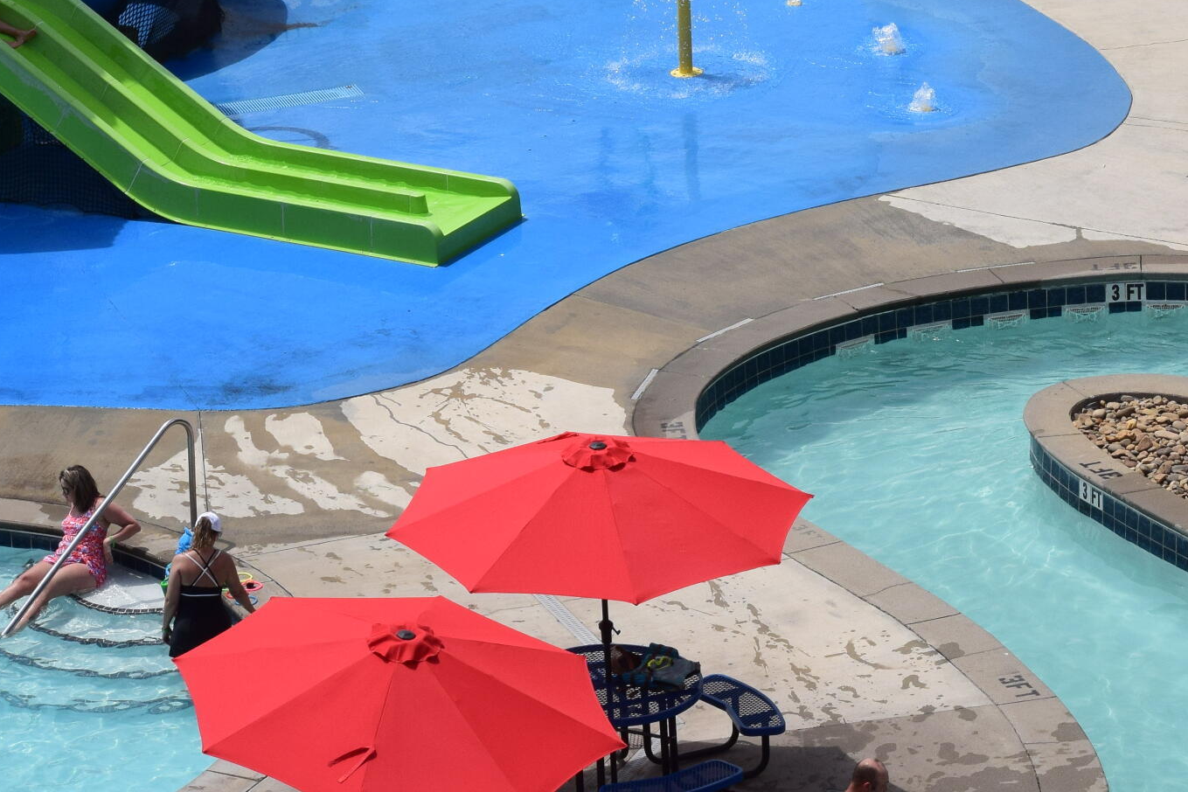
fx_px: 6009
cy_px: 142
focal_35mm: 182
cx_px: 1228
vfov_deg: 7.5
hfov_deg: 11.2
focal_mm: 55
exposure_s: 1/500
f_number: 11
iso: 360
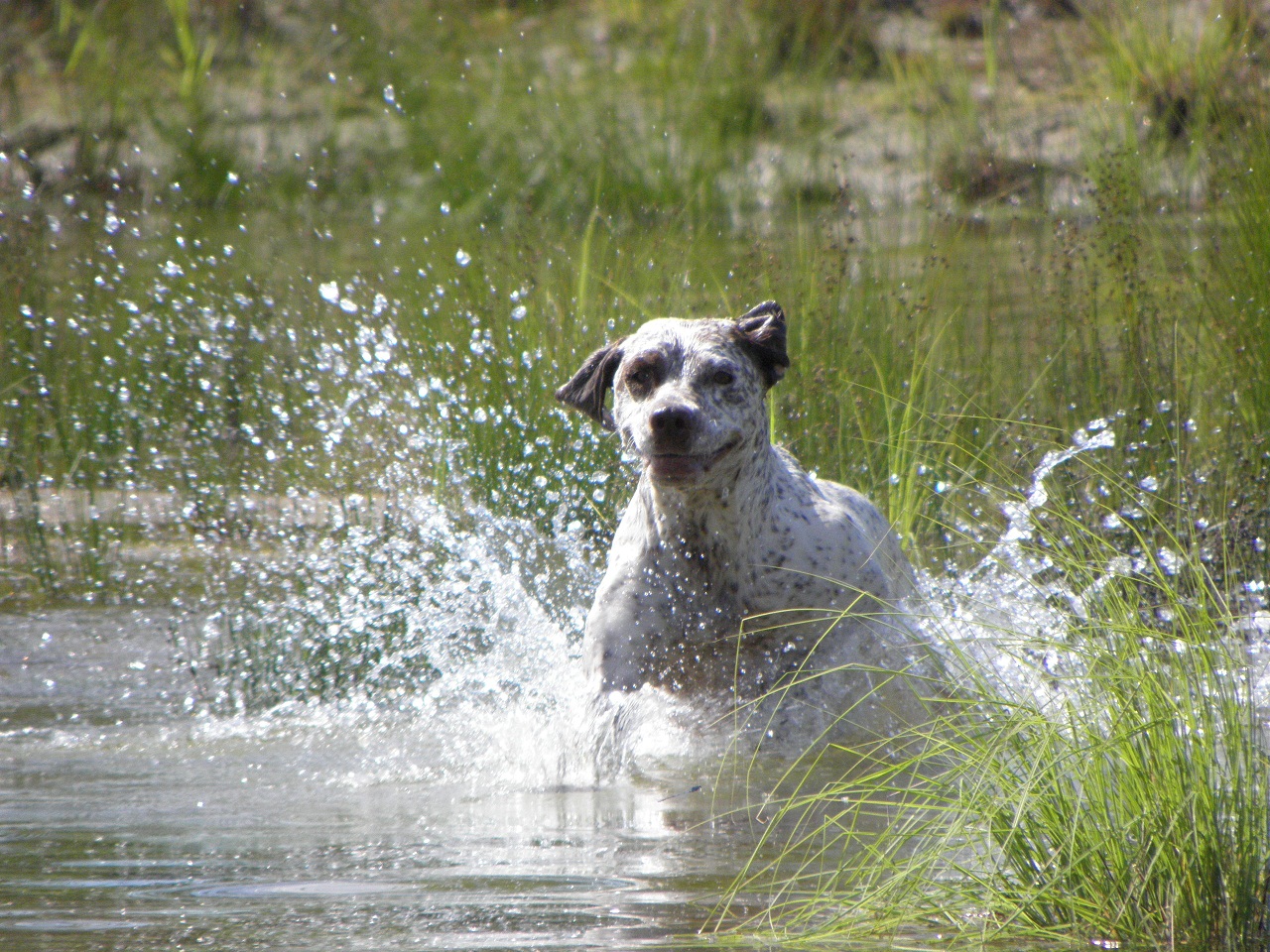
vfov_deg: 2.2
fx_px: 24801
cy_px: 476
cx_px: 635
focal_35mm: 676
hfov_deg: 2.9
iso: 250
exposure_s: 1/1000
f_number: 5
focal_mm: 119.6
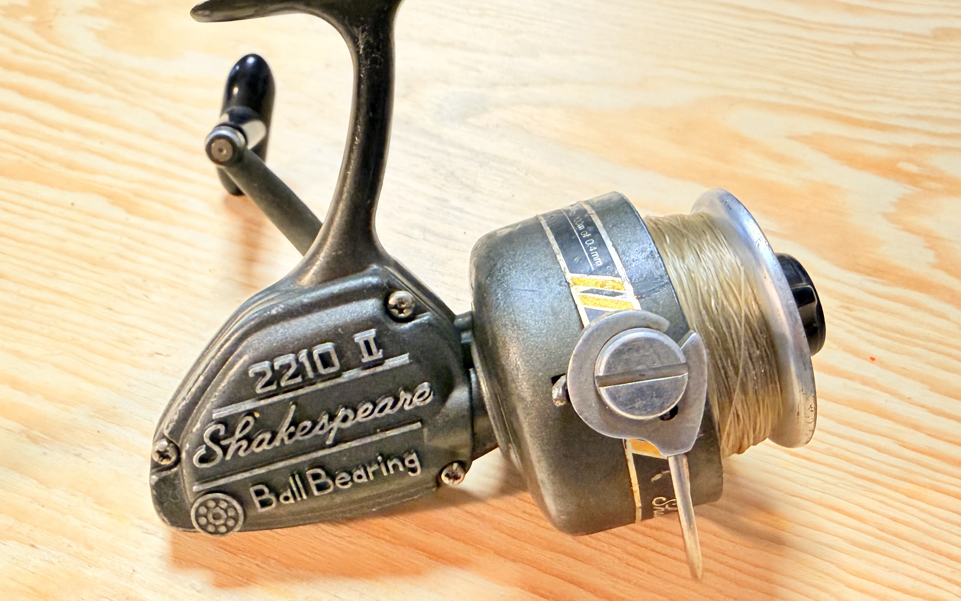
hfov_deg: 70.4
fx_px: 681
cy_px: 255
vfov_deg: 47.5
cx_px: 479
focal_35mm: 26
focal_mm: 2.22
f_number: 2.2
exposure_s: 1/50
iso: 640
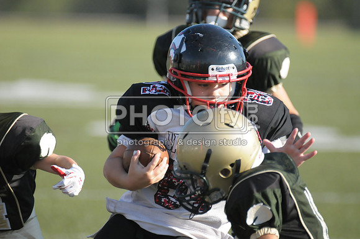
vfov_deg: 2.4
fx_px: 5692
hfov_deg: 3.6
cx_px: 180
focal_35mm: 570
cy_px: 120
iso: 1600
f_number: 4
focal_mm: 380
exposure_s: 1/5000
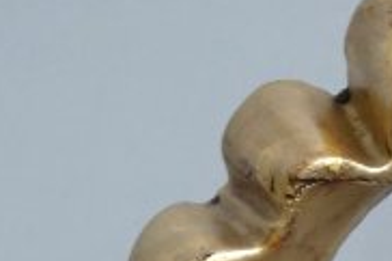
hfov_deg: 9.6
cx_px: 470
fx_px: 2295
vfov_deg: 6.1
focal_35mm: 211
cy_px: 716
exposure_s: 1/40
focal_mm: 11.89
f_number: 2.2
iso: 640
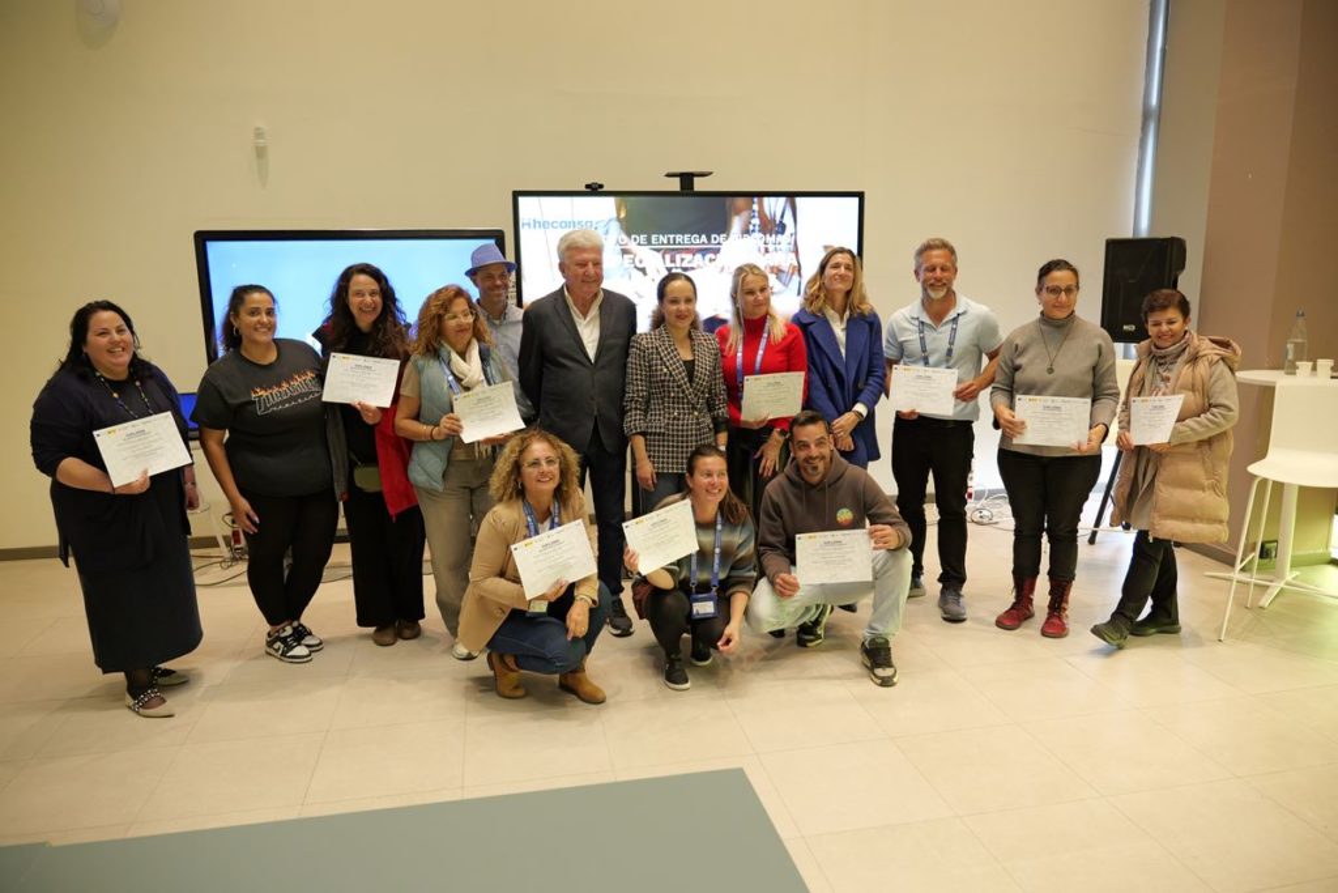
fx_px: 892
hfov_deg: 73.7
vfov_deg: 53.1
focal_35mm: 24
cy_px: 446
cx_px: 669
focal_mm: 24
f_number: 4
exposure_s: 1/100
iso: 4000
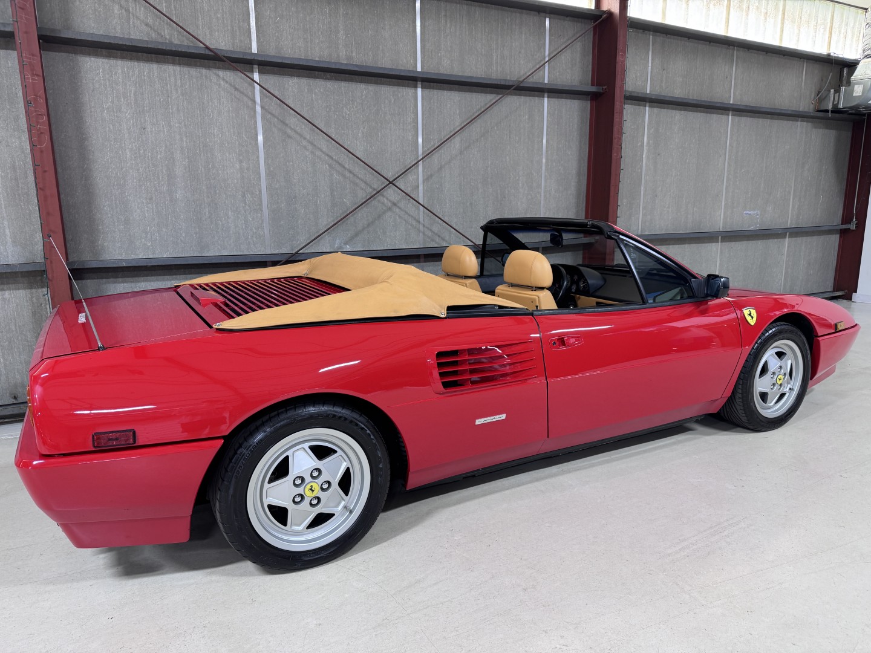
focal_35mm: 24
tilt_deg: -11.9
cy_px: 326
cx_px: 436
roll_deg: +0.5
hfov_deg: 71.6
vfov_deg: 56.8
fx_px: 604
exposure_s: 1/60
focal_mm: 6.76
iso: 125
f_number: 1.78
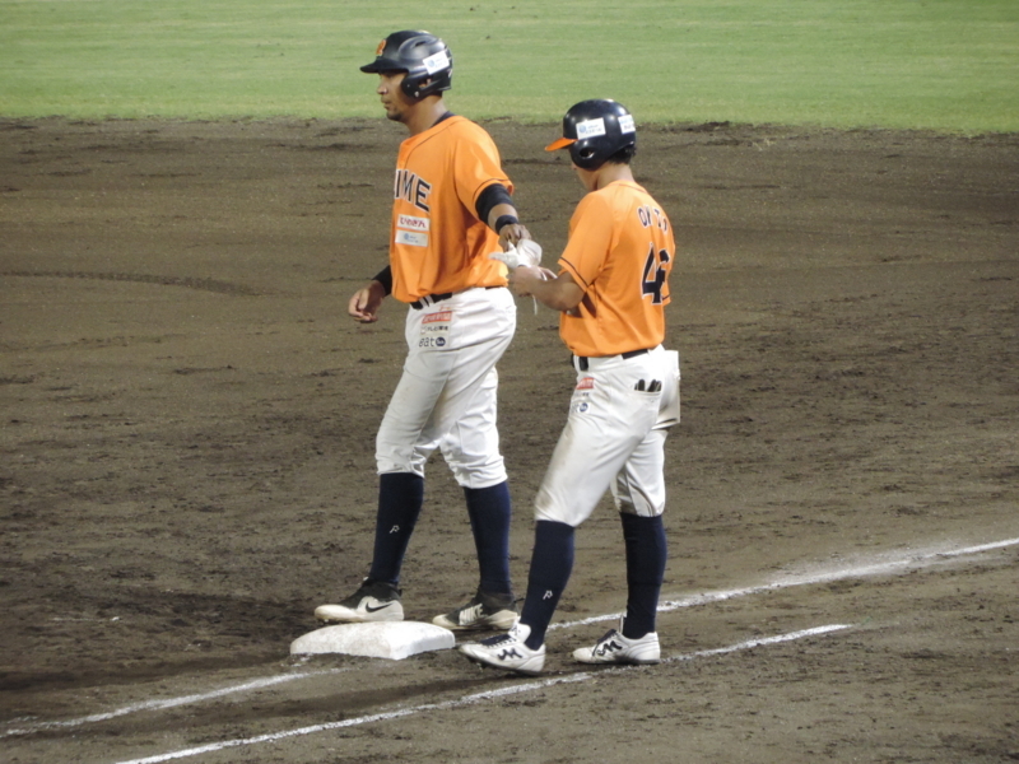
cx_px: 510
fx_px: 14719
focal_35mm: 500
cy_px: 382
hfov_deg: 4.0
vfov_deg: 3.0
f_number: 4.9
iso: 800
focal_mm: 89.1
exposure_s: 1/50
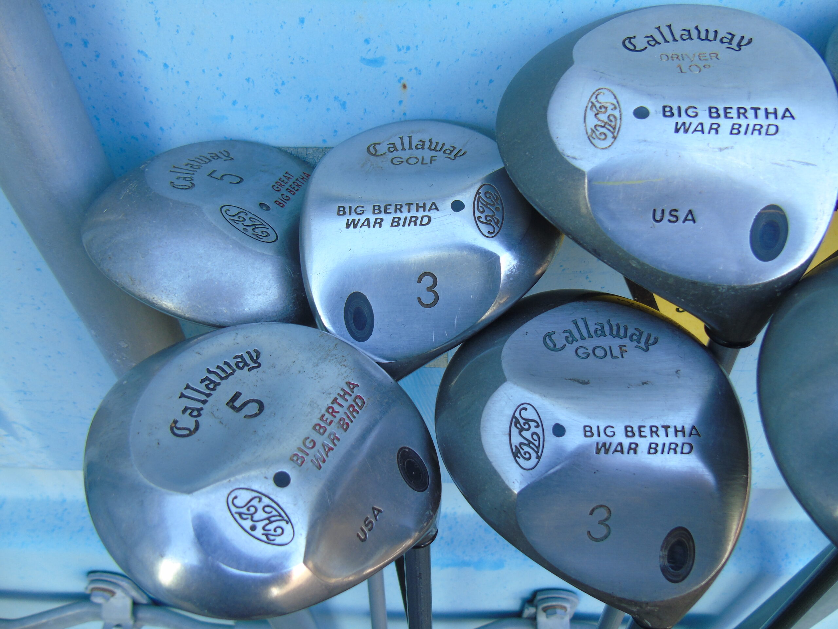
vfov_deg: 54.9
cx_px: 419
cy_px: 314
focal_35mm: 25
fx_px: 605
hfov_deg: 69.4
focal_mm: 4.4
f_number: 3.4
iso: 80
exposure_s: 1/40
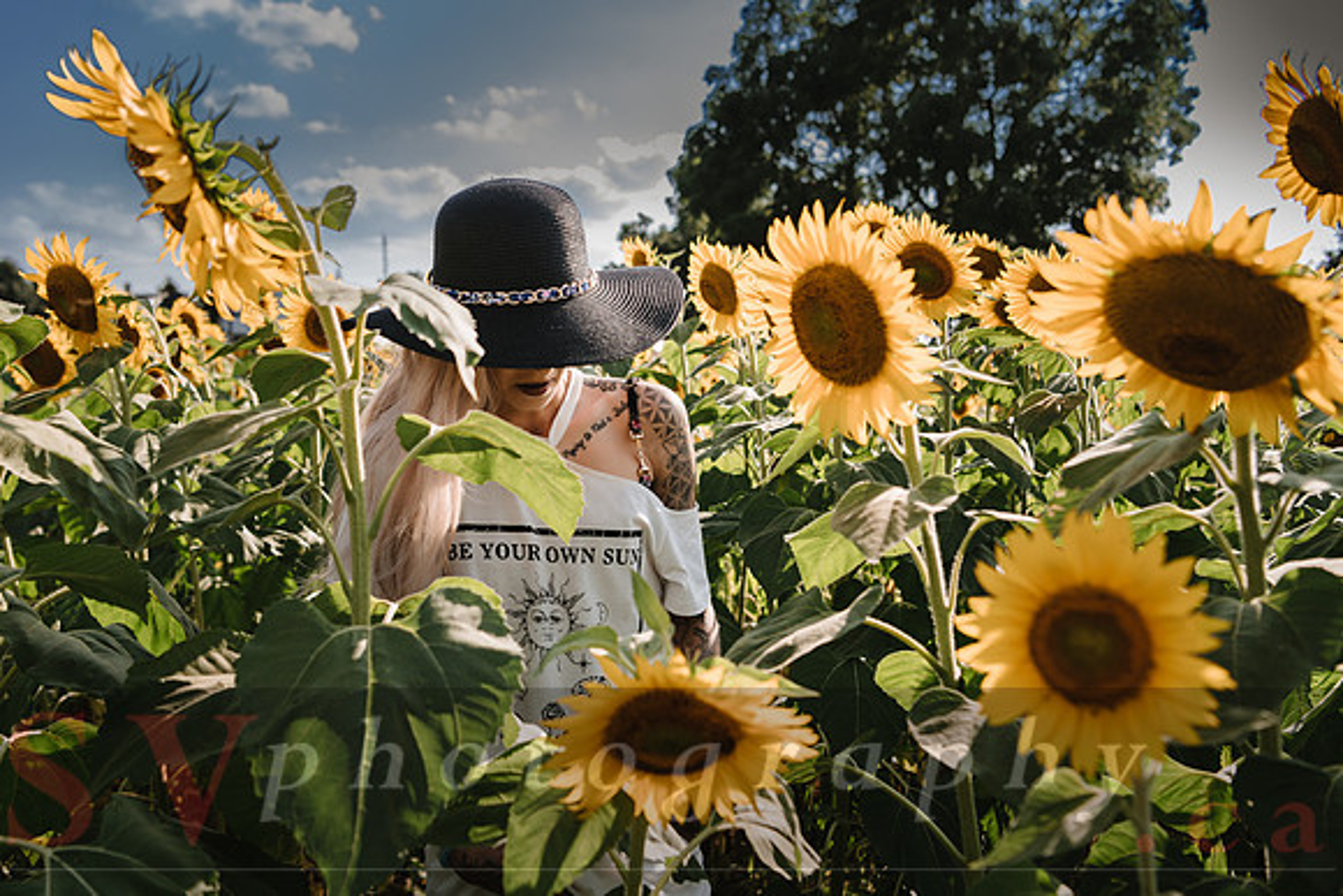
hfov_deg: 54.0
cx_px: 603
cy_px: 402
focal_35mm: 35
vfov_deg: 37.6
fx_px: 1315
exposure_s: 1/250
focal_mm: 32
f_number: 4
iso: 64
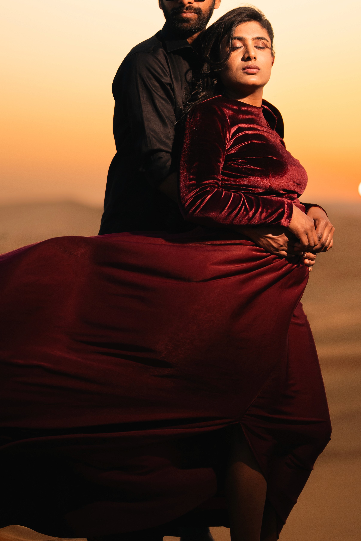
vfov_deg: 21.0
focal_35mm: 97
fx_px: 1459
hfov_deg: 14.1
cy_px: 209
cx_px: 117
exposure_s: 1/2500
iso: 250
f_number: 1.2
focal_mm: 50
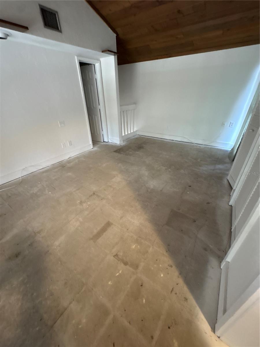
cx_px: 130
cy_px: 174
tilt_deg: -29.6
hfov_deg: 85.7
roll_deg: +3.0
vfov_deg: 102.1
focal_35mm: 14
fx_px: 140
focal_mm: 2.22
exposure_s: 1/40
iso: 1000
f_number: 2.2
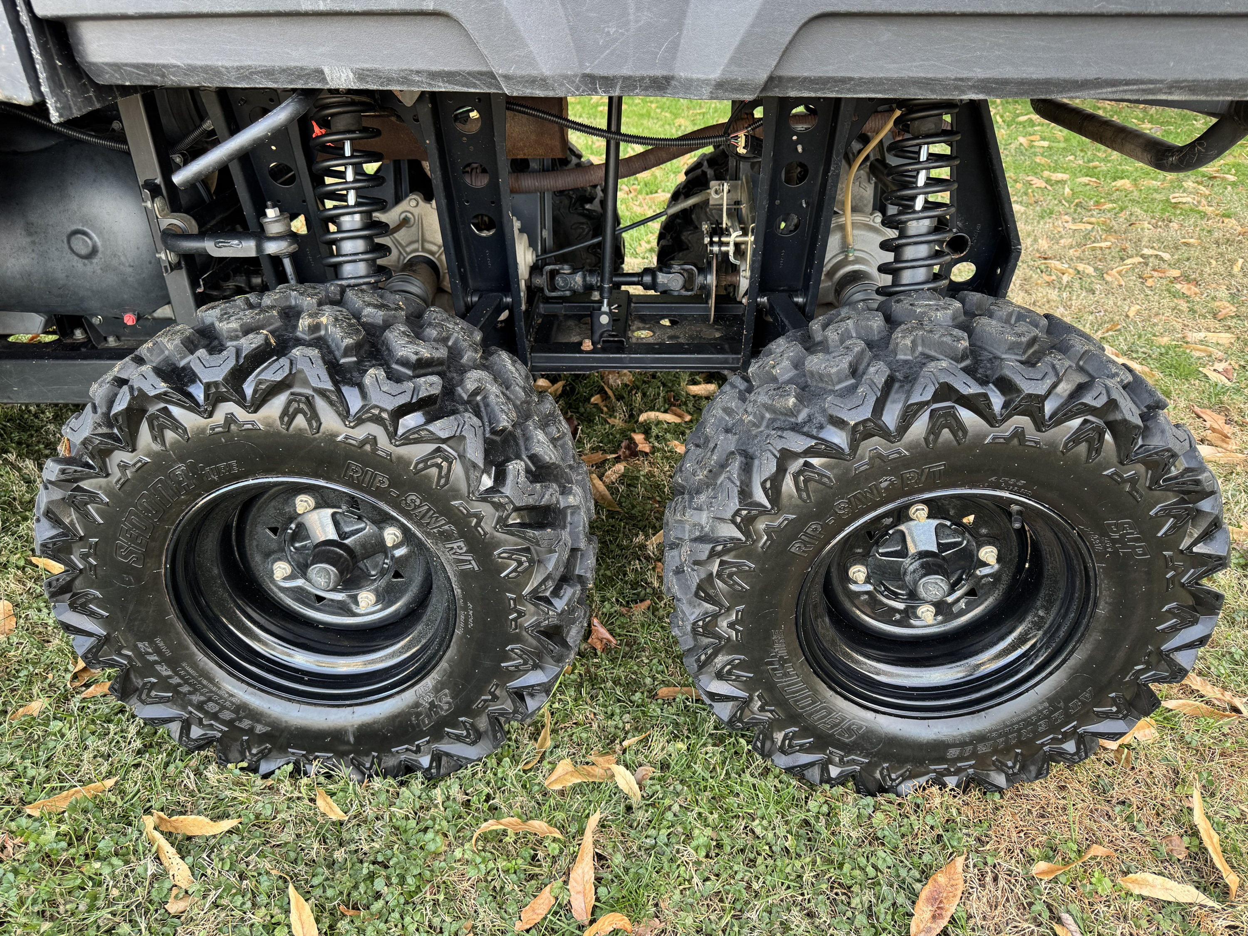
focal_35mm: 24
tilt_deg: -30.7
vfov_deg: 56.8
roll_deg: -0.5
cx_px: 624
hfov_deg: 71.6
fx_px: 865
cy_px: 468
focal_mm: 6.76
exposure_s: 1/121
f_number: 1.78
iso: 160
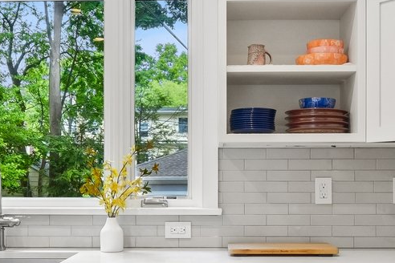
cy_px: 182
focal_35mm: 50
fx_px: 549
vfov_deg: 26.8
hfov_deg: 39.6
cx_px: 209
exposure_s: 1/25
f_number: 8
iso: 640
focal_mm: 8
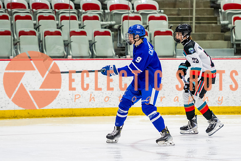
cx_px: 126
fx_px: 1982
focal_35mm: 296
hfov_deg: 7.0
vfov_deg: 4.6
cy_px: 109
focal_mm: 160
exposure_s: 1/800
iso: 1600
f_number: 3.2
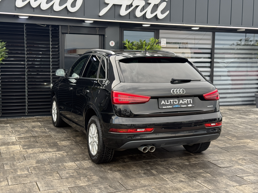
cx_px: 129
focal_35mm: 48
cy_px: 96
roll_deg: -2.5
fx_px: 358
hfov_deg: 39.7
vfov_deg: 30.3
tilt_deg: -2.9
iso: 100
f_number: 1.78
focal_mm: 6.76
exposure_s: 1/606
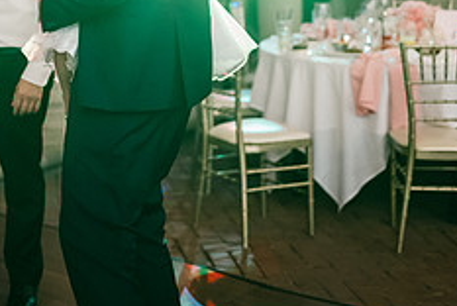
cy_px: -26
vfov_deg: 15.4
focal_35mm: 87
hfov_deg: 23.0
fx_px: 1106
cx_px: 82
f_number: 1.2
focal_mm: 35
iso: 3200
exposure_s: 1/125
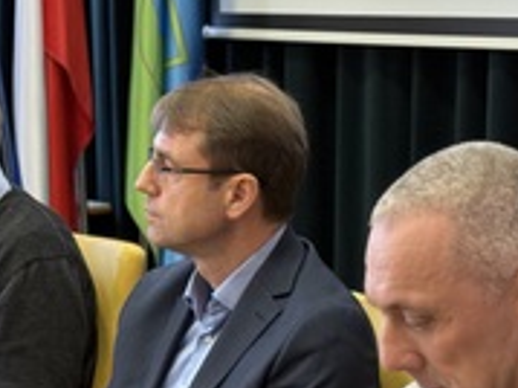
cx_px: 139
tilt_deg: -11.1
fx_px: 1809
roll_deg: +1.0
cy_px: 333
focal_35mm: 121
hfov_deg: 16.2
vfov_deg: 12.2
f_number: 1.78
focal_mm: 6.76
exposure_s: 1/50
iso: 250
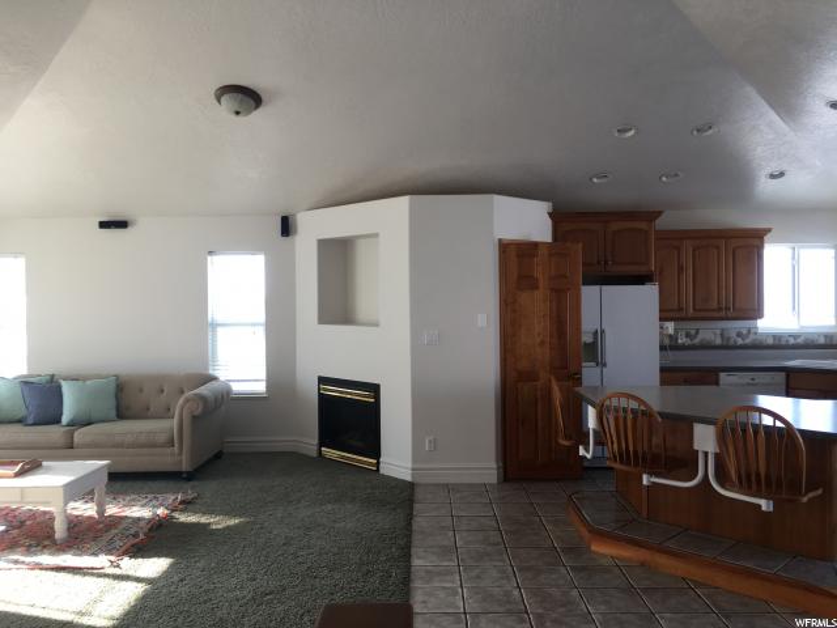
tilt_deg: +0.0
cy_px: 314
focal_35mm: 29
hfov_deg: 61.7
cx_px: 418
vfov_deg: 48.2
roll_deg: +0.1
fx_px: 701
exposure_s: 1/60
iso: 25
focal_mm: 4.15
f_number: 2.2
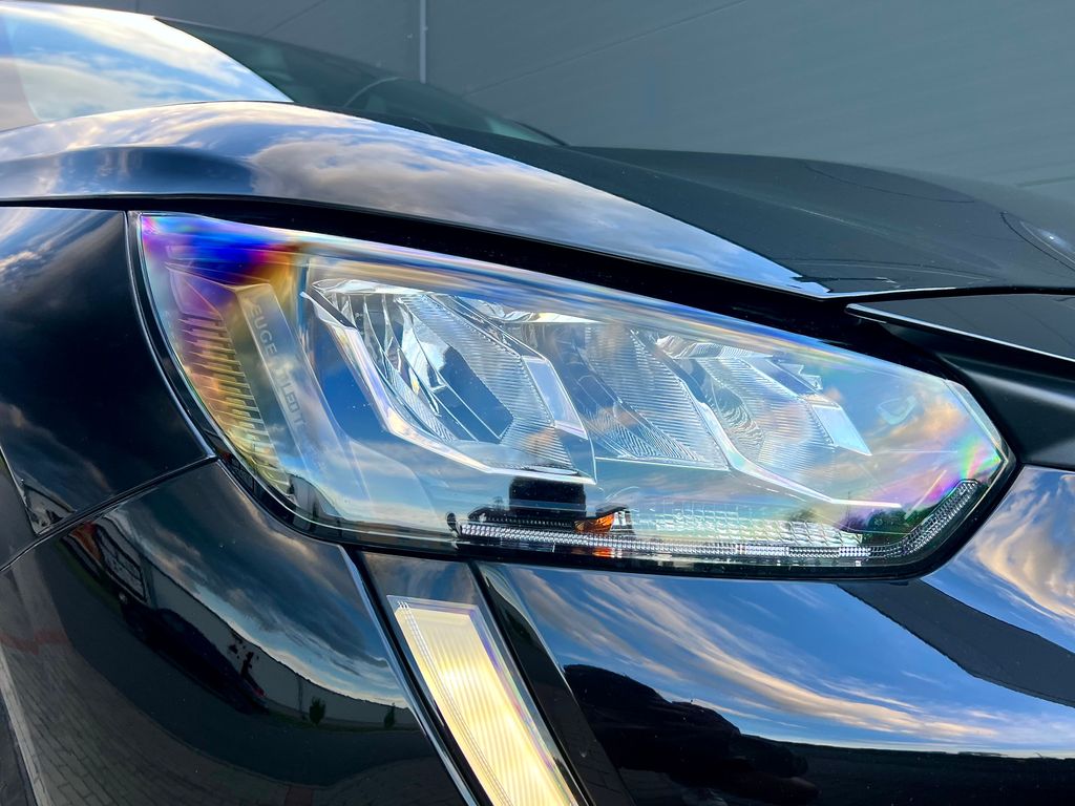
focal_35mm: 26
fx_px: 807
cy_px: 403
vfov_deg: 53.1
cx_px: 538
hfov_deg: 67.3
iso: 50
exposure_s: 1/121
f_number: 1.5
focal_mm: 5.7
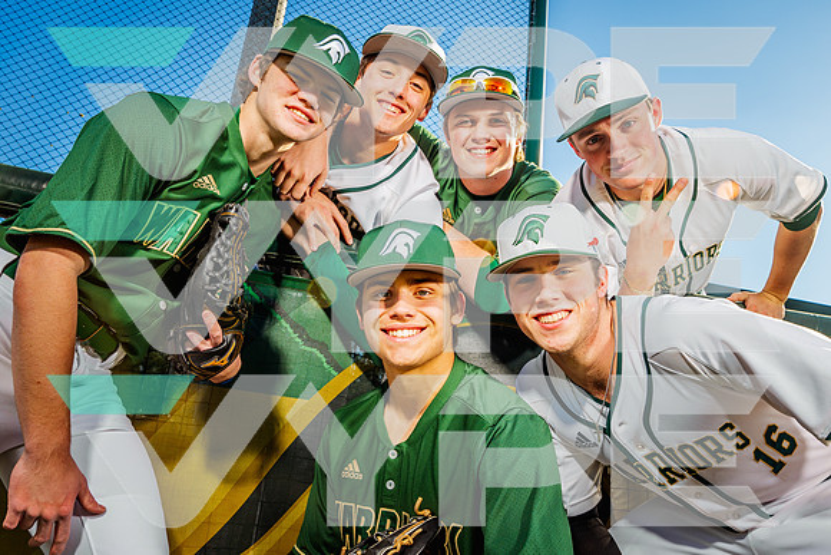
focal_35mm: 35
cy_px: 269
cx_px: 407
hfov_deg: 53.9
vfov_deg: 37.5
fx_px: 817
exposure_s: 1/125
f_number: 10
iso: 100
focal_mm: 29
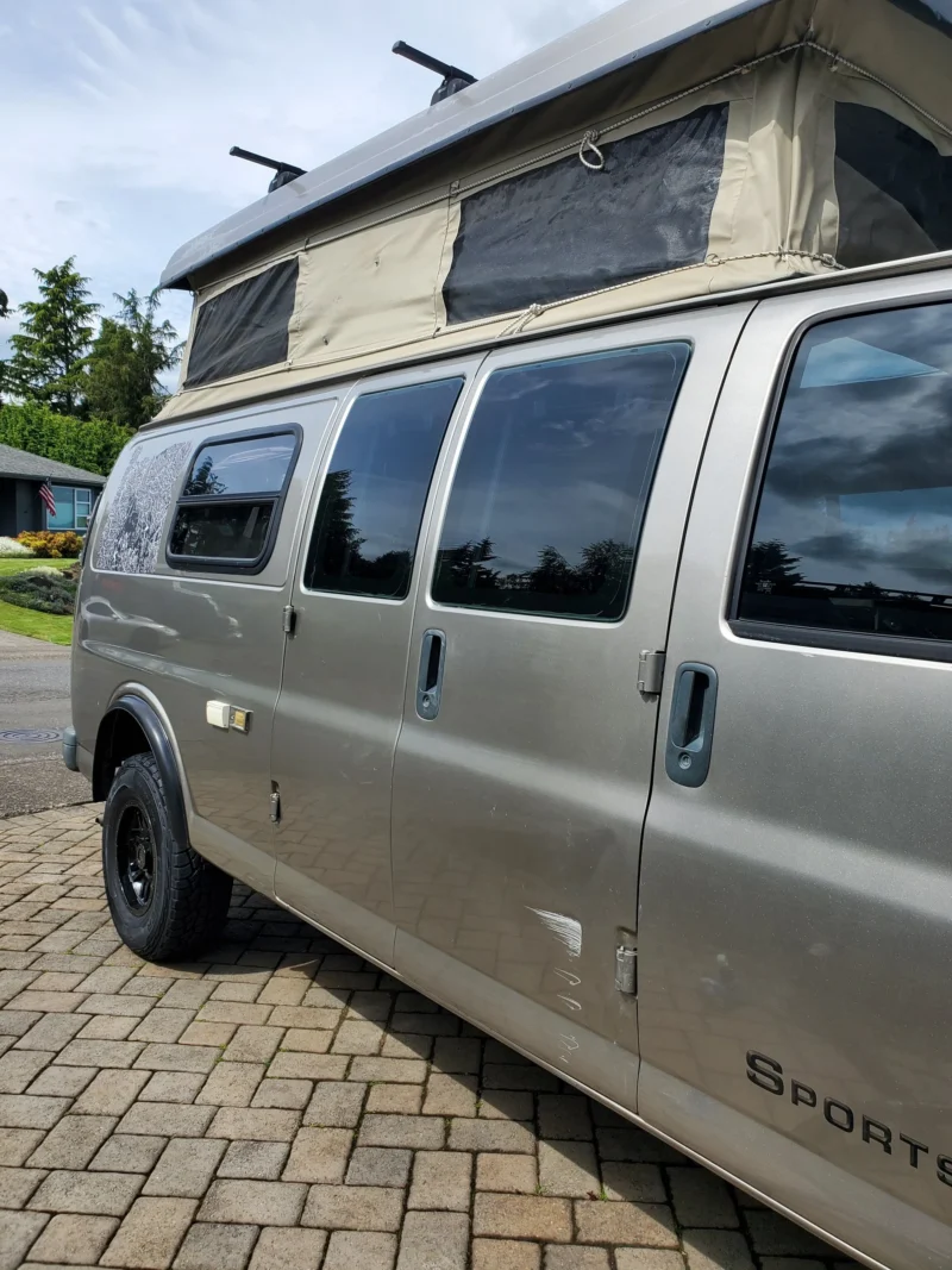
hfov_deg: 53.1
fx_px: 954
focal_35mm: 26
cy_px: 635
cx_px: 476
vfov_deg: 67.3
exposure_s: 1/1614
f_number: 2.4
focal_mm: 4.3
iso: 50
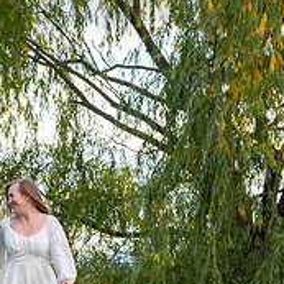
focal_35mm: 204
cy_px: 204
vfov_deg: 8.6
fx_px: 1894
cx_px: 28
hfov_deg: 8.5
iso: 1250
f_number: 4.5
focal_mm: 70
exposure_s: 1/3200
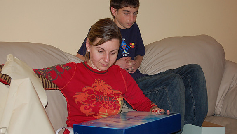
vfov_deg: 15.9
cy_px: 79
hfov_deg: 27.9
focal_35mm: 76
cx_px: 118
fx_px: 478
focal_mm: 48
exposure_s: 1/60
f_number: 5.6
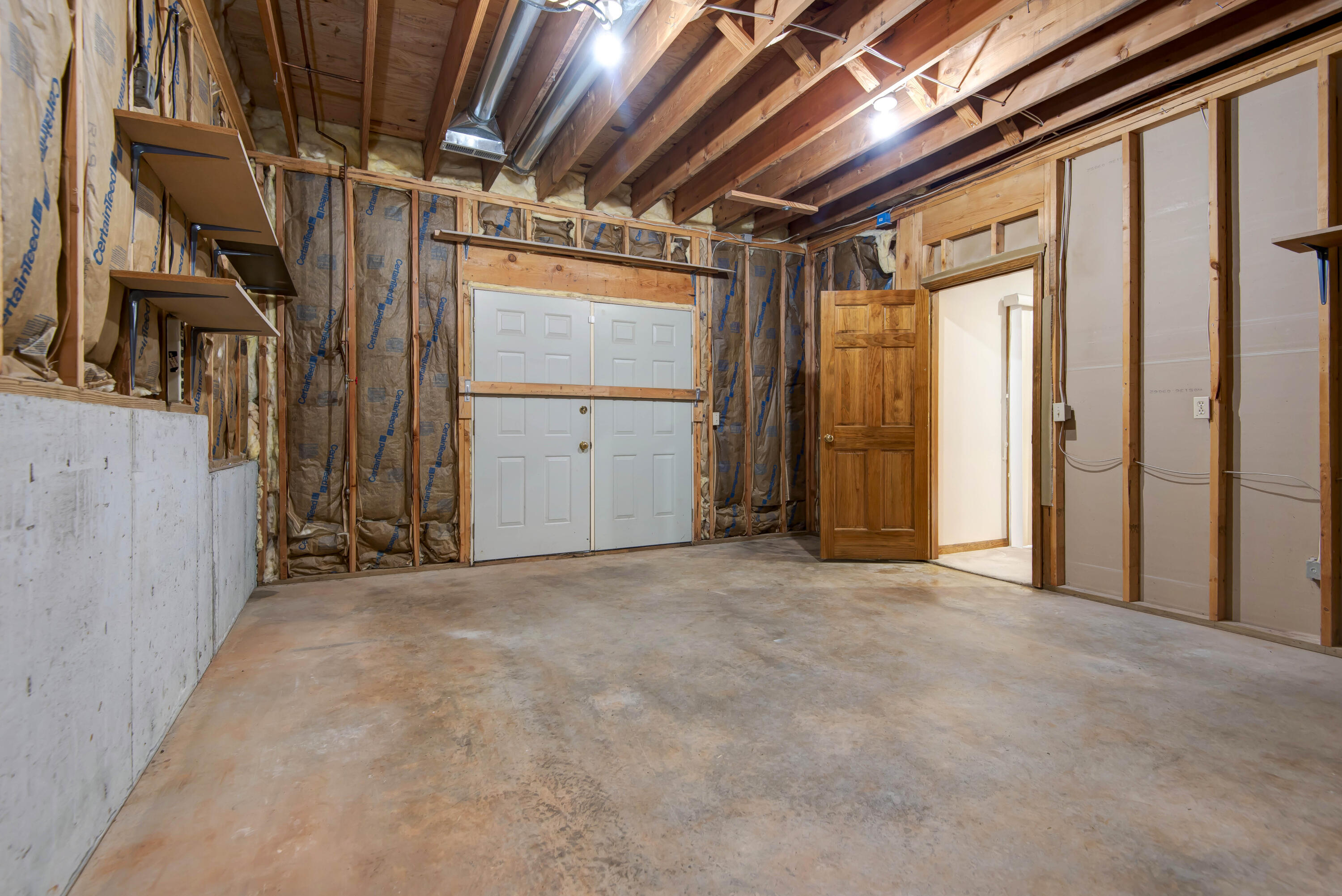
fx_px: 597
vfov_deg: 73.8
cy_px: 448
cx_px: 671
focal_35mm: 16
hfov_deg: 96.7
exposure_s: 1
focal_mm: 16
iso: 280
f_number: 6.7
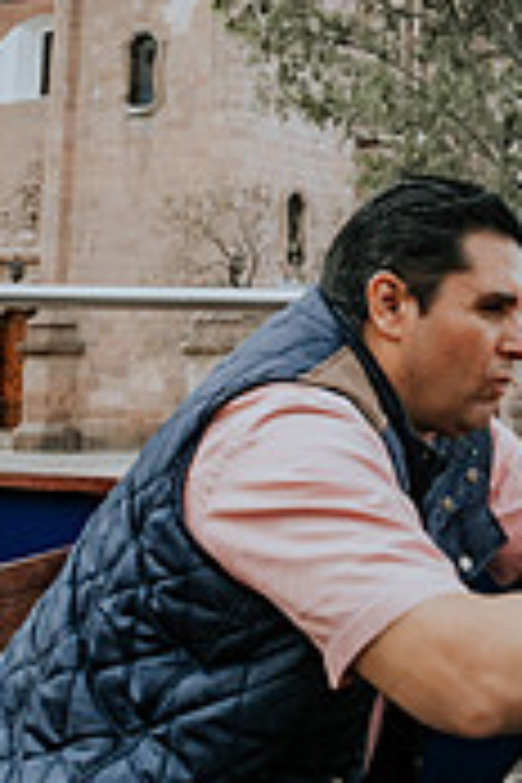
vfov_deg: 29.2
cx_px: 522
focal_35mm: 62
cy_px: -81
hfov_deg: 21.2
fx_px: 1348
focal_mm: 16
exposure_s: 1/3200
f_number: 3.5
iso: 250
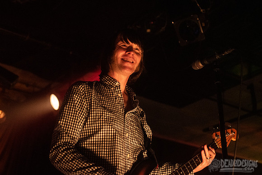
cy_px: 77
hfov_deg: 30.8
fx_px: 474
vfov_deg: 20.9
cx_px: 147
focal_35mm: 65
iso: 3200
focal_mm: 58
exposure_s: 1/125
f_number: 3.2
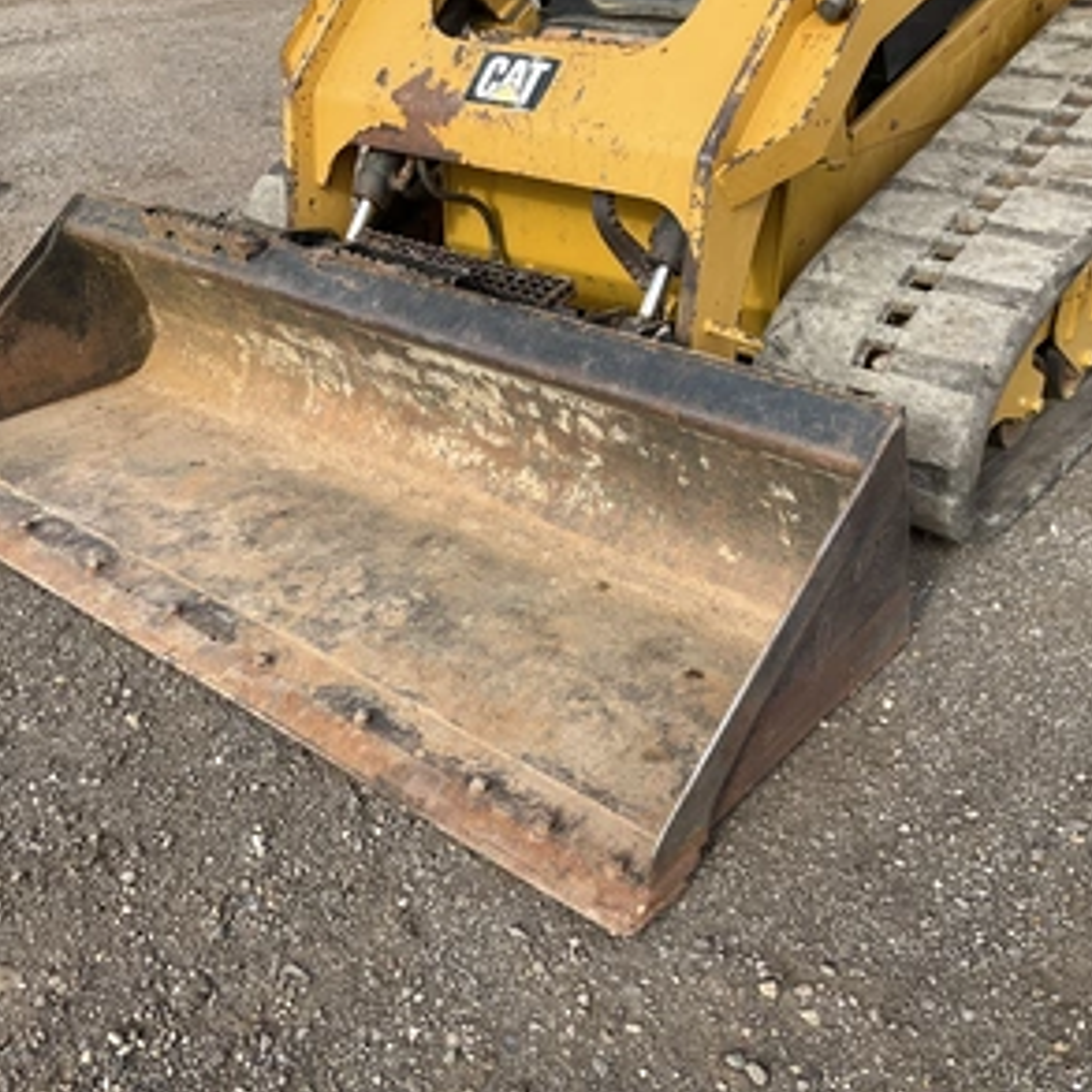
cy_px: 552
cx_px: 496
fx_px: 1249
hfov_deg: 47.2
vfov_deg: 47.2
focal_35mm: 35
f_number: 1.8
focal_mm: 3
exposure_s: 1/599
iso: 25
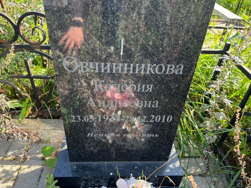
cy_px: 94
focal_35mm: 26
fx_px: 189
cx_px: 126
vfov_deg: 53.1
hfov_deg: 67.3
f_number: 1.5
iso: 50
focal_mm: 5.7
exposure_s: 1/260
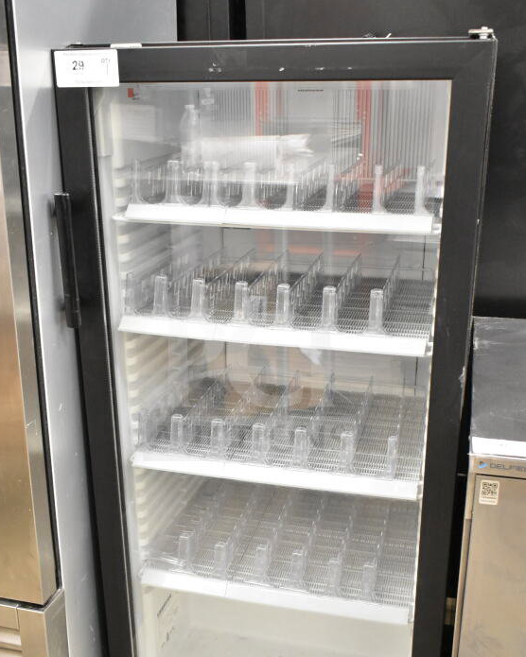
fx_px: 829
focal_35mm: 43
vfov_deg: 43.1
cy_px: 386
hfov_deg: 35.2
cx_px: 249
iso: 4500
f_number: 3.8
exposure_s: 1/40
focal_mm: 23
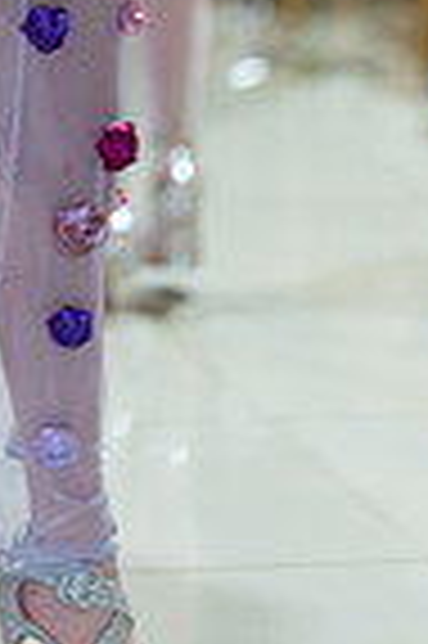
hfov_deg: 5.1
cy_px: -356
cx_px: -131
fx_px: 4791
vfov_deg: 7.5
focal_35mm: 268
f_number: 1.4
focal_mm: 85
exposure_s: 1/160
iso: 320
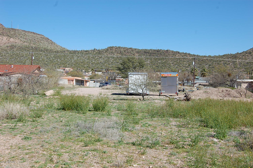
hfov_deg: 43.6
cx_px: 126
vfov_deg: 29.8
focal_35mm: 45
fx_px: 316
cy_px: 84
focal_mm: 30
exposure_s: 1/320
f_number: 9
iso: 200
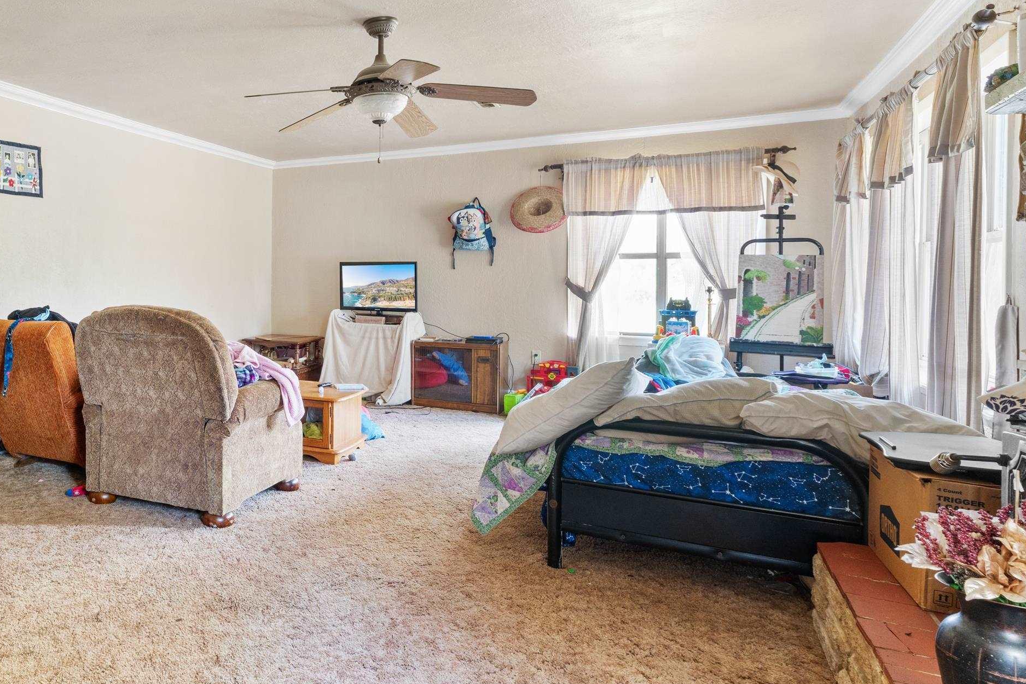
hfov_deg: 67.2
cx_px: 212
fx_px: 684
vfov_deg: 52.8
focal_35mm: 24
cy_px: 281
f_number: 7.1
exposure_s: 1
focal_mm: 10
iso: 500
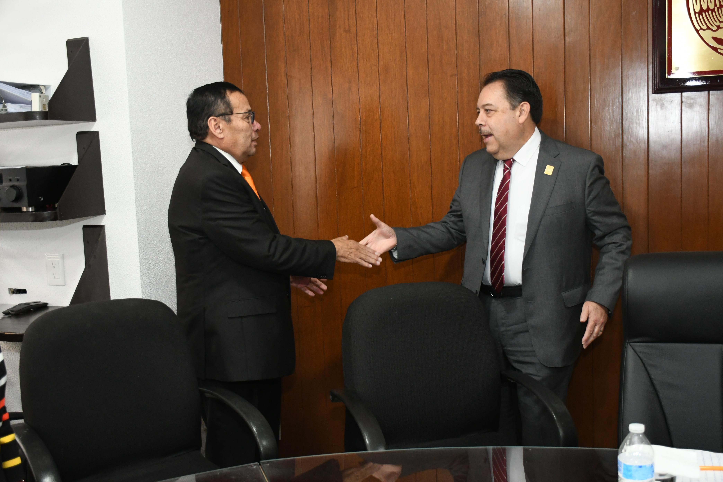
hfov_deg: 48.5
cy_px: 241
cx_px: 362
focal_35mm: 40
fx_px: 803
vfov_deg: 33.4
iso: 2500
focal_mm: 27
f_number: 4
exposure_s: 1/100
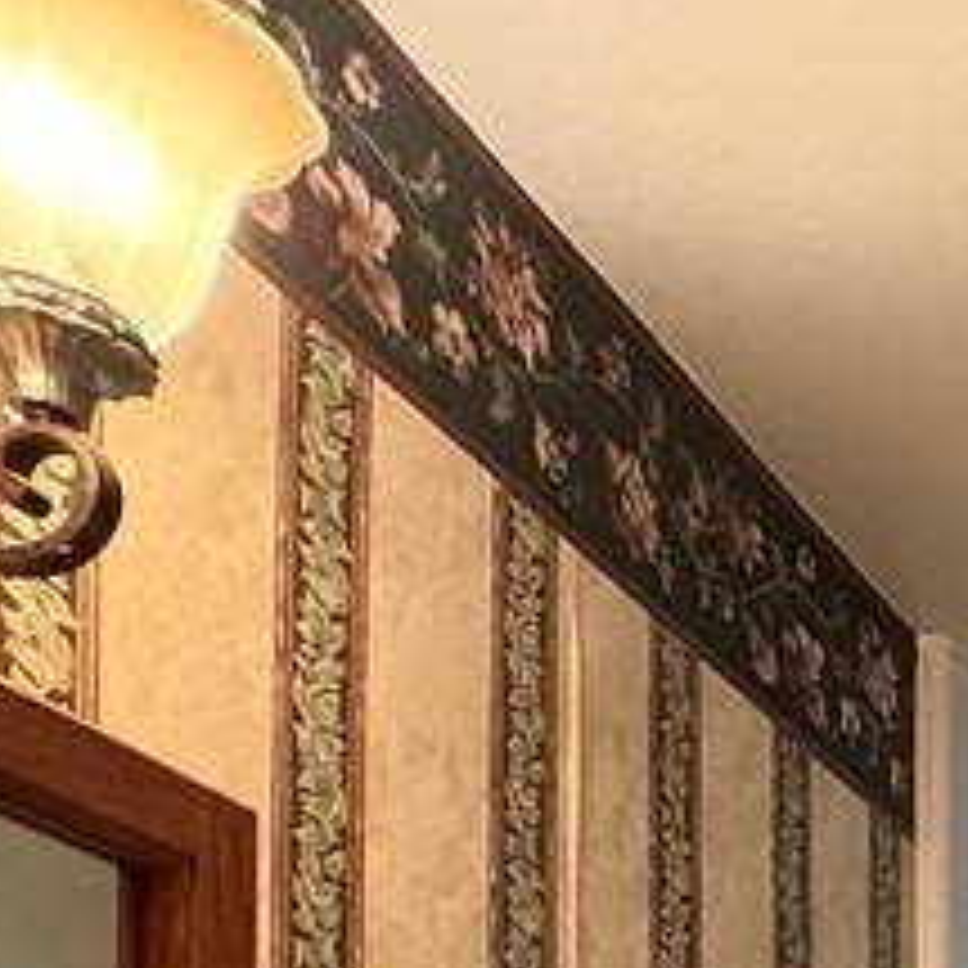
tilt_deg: +0.4
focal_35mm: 59
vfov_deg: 22.8
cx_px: 1909
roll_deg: +1.6
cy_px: 1504
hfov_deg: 18.9
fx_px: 1867
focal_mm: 2.22
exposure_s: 1/60
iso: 500
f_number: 2.2
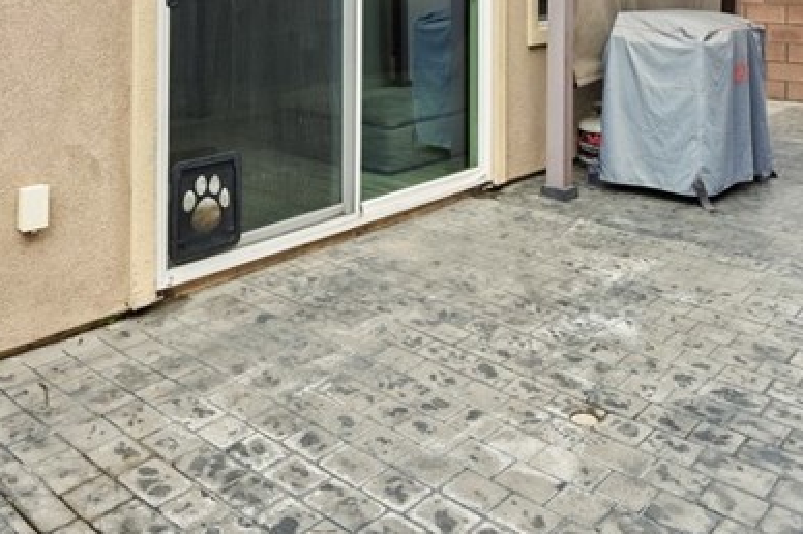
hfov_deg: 51.7
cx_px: 344
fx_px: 825
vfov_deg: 32.3
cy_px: -30
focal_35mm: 37
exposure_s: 1/30
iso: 100
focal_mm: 14
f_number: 8
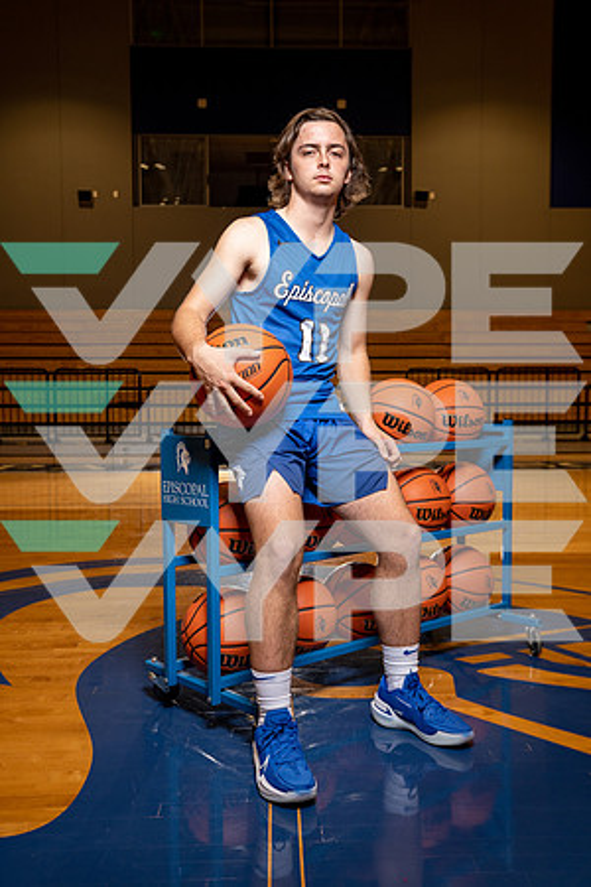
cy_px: 444
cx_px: 296
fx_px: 837
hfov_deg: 38.9
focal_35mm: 34
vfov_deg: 55.8
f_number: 4.5
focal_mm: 34
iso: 400
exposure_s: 1/250
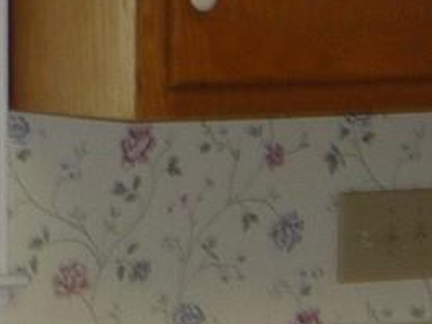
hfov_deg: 8.4
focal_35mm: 232
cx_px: -204
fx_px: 2897
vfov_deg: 6.4
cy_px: 399
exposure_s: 1/30
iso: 100
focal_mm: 5.2
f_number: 3.3
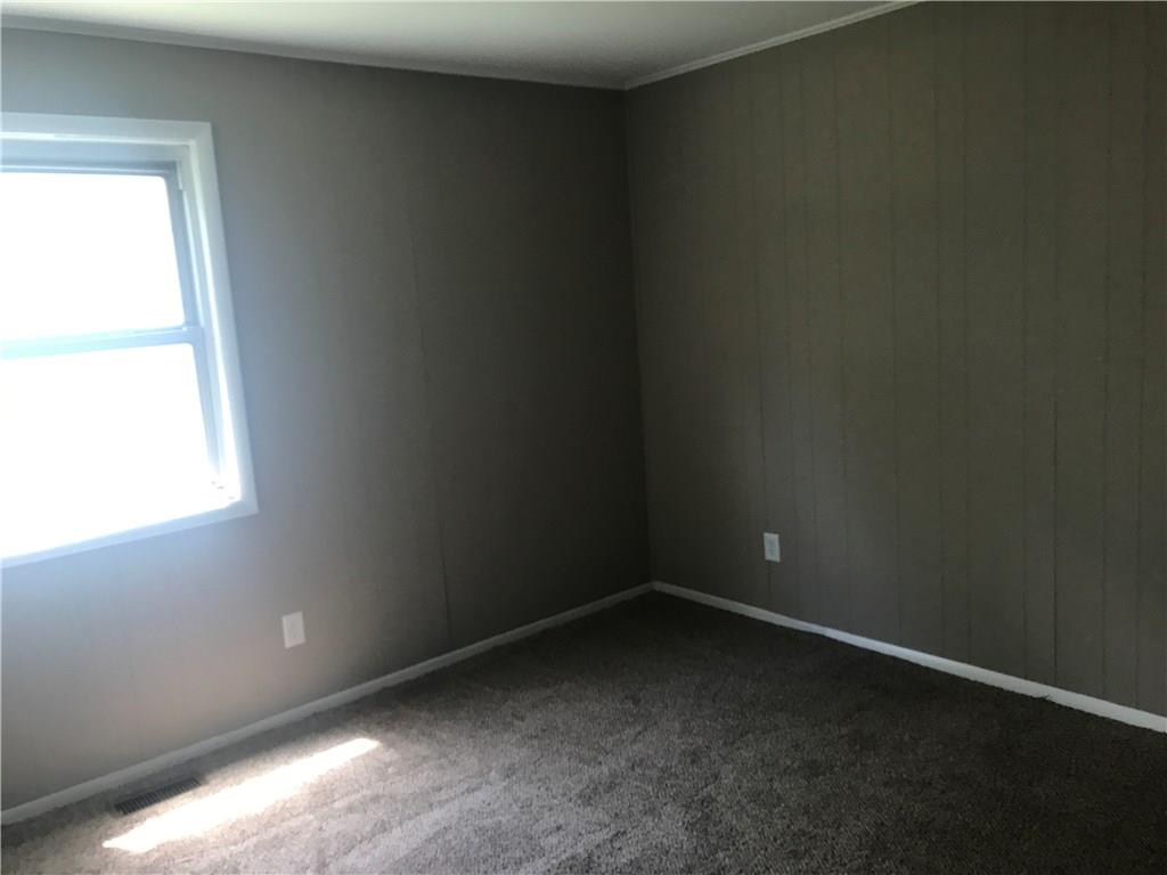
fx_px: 944
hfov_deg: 63.4
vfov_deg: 49.7
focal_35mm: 28
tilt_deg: -10.2
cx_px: 584
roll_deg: +5.8
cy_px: 438
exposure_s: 1/30
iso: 25
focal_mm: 3.99
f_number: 1.8
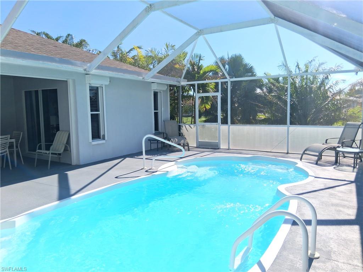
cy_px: 136
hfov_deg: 67.3
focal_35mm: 26
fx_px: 273
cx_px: 182
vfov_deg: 53.1
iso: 25
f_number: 1.8
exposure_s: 1/460
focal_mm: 3.98
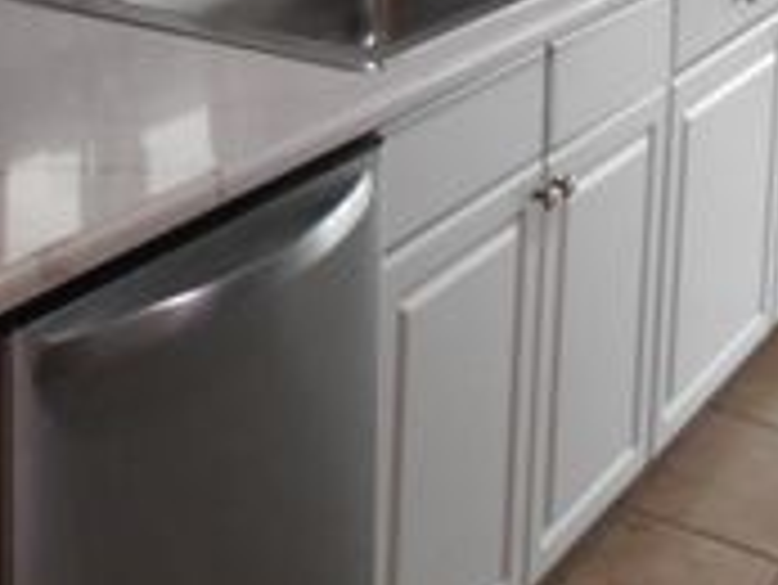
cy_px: -241
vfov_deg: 18.0
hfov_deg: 25.6
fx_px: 1687
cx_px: 184
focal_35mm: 75
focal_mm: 4.6
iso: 160
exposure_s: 1/30
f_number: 3.2
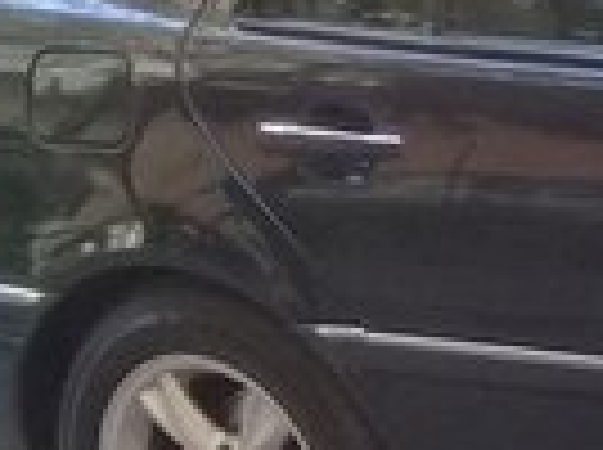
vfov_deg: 9.7
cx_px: 1278
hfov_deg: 11.4
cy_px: 299
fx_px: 2660
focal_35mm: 153
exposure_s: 1/50
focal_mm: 3.3
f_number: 2.2
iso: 64
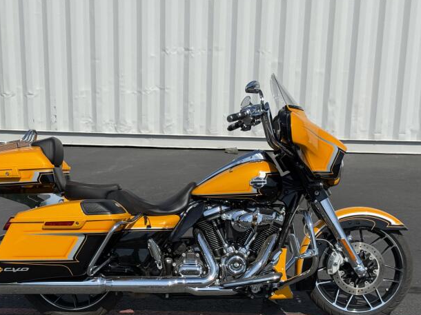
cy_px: 198
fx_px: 766
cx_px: 189
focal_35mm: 63
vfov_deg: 23.2
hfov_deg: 30.7
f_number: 1.78
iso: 64
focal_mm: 6.76
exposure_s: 1/9901
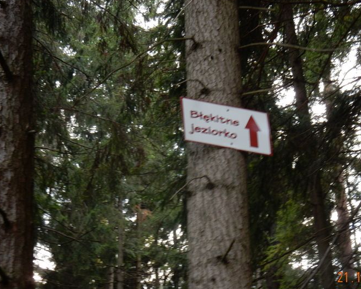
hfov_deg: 22.7
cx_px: 212
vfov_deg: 18.3
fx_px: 897
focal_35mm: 84
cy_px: 147
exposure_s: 1/30
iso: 200
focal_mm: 12.6
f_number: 4.8
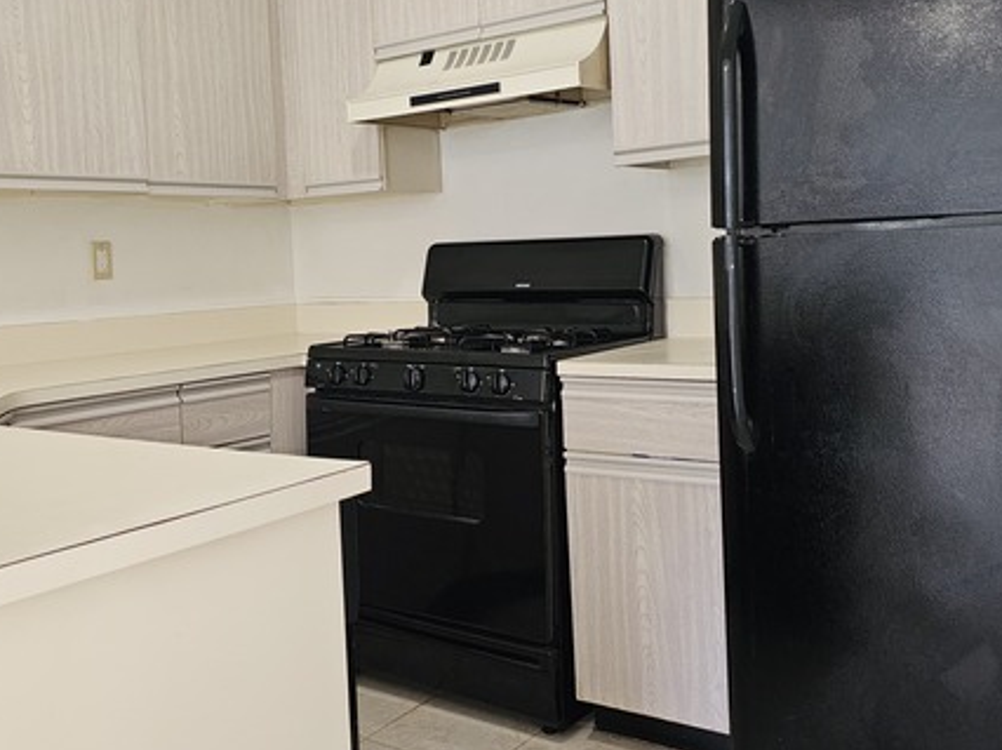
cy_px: 329
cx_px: 410
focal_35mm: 36
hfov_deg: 51.1
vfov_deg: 39.6
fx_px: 1041
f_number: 1.7
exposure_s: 1/60
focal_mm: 6.3
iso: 125
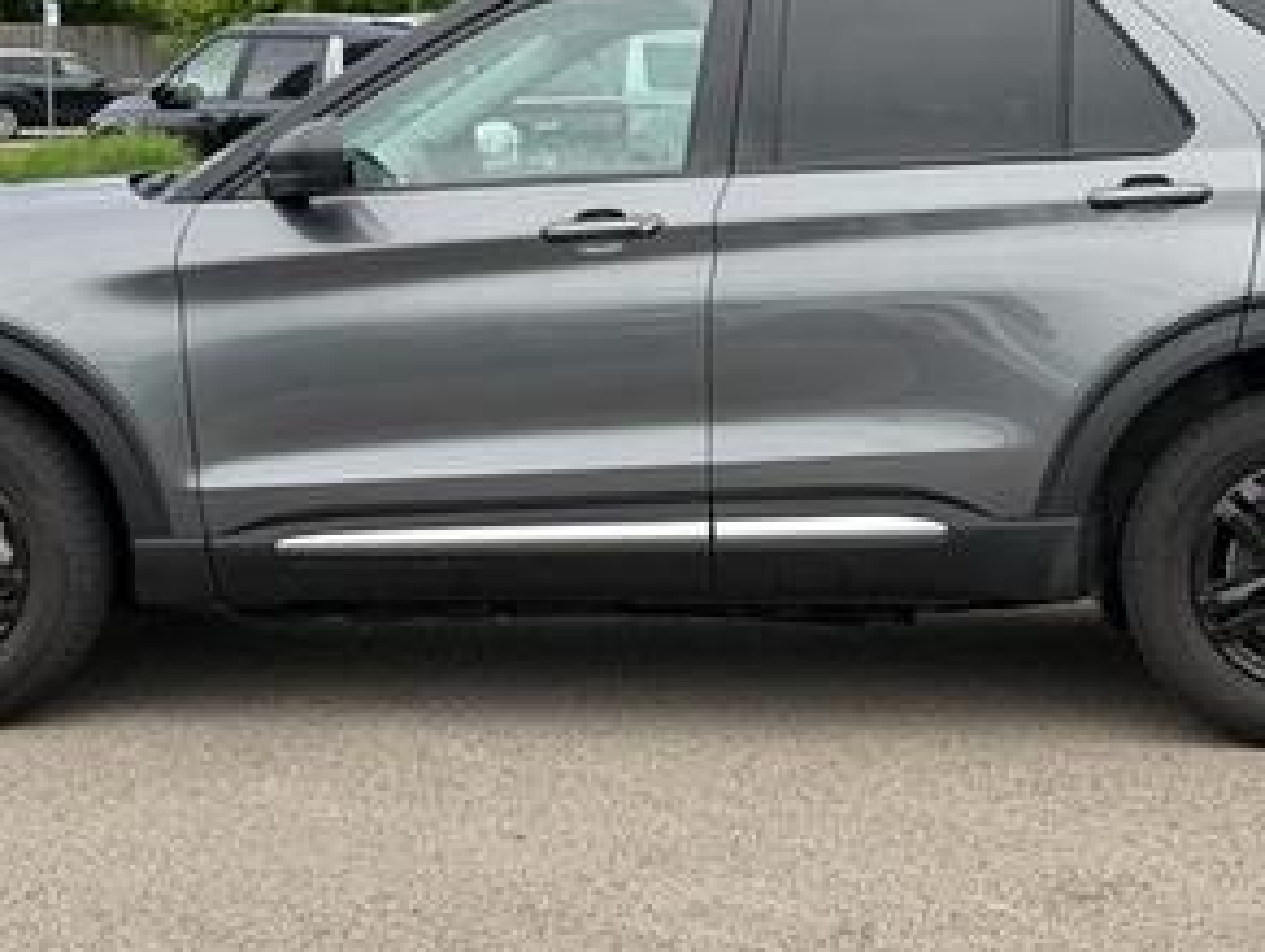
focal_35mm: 83
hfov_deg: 23.5
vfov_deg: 17.8
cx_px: 743
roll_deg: +0.1
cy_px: 404
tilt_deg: -7.0
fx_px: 3037
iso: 64
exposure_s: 1/837
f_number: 1.78
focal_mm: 6.76
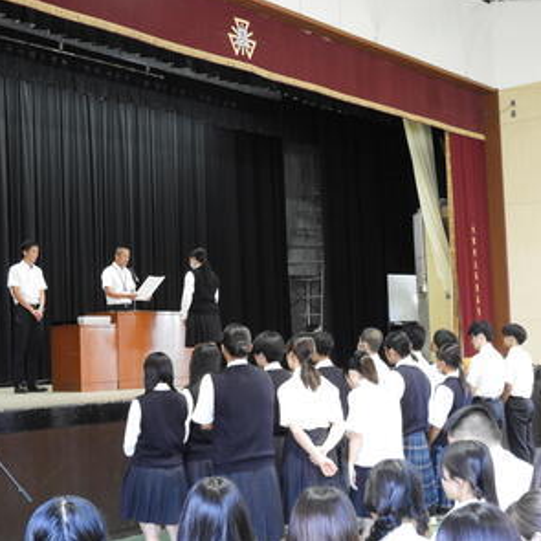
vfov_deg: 28.6
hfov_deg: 28.6
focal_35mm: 60
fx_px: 1061
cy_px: 268
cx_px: 268
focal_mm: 9
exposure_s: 1/15
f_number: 4
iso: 400
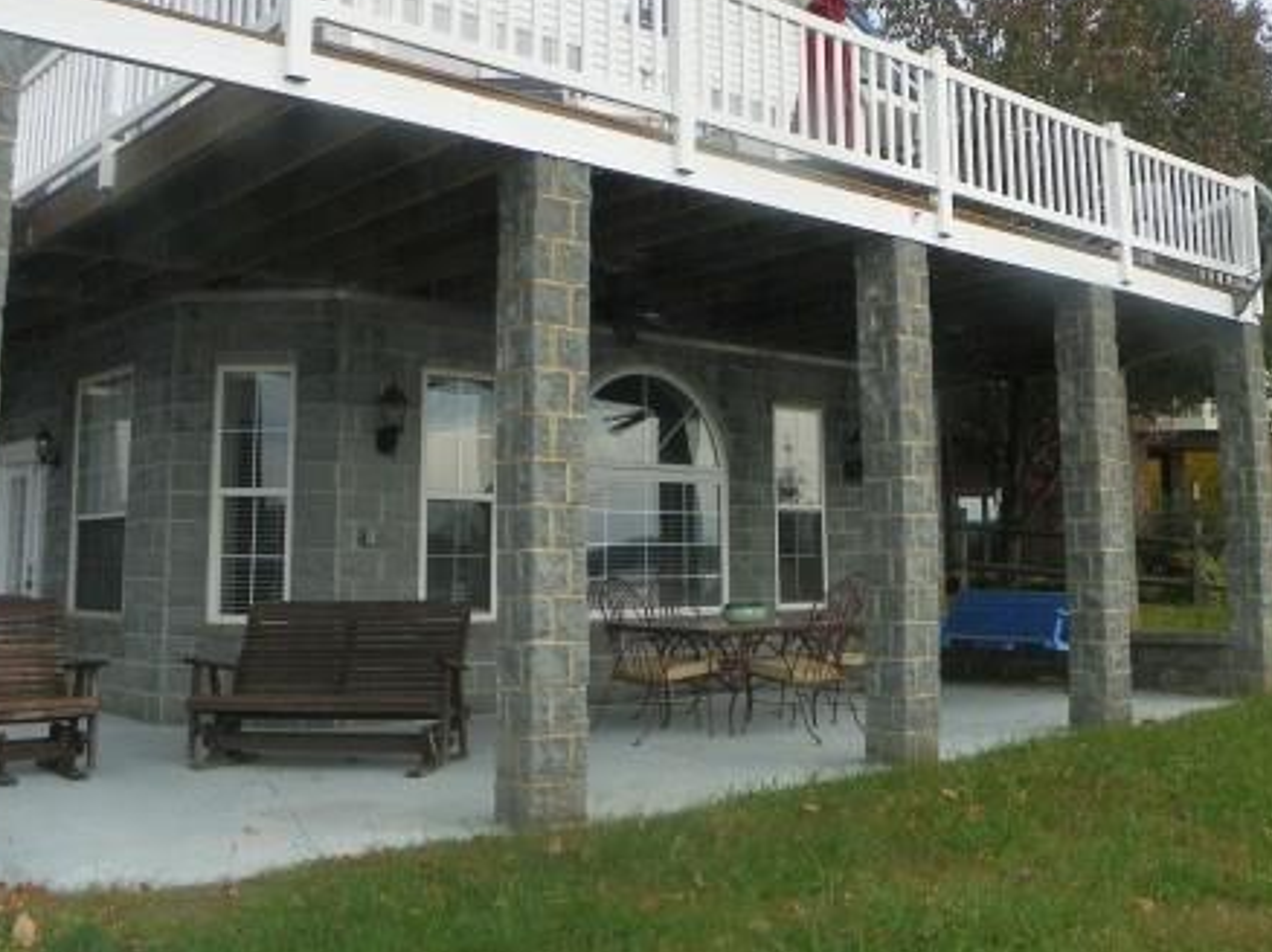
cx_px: 706
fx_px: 1396
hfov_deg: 48.9
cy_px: 418
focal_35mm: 38
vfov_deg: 37.6
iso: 64
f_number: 5
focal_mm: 4.6
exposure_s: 1/400
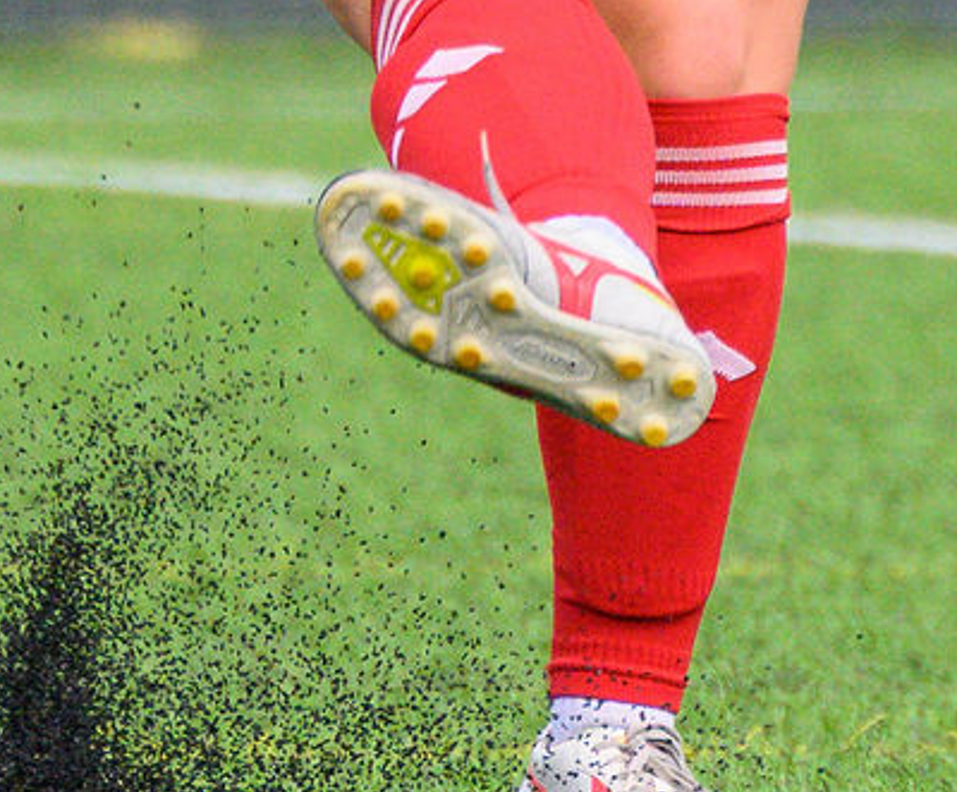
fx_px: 108428
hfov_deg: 0.5
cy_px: -1422
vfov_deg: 0.4
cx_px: 741
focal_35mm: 3777
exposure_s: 1/2000
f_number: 5.6
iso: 1000
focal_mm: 400
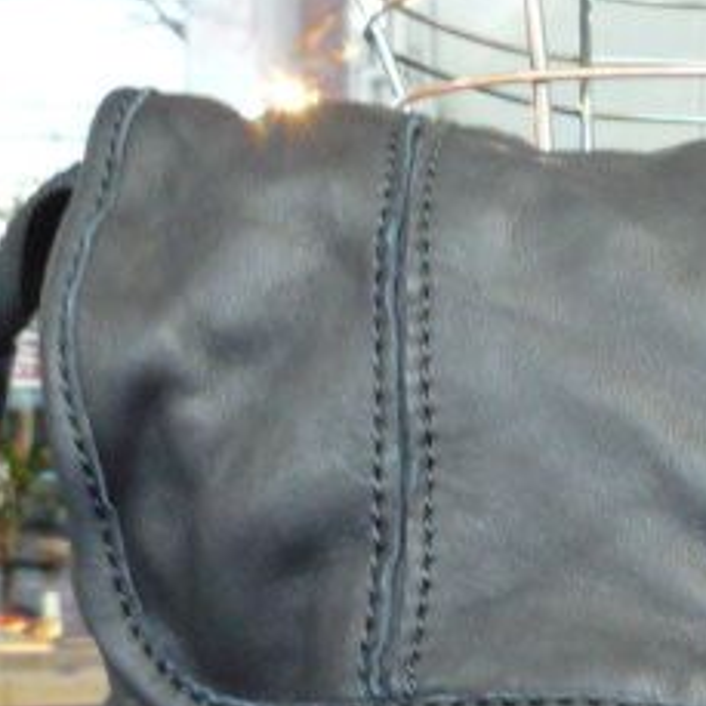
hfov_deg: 21.7
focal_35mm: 74
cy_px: 567
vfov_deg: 23.0
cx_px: 835
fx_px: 1708
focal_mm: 5.2
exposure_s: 1/13
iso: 400
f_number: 3.3
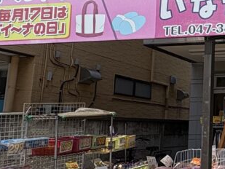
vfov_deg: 25.2
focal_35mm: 58
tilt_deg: +10.4
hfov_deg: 25.4
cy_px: 68
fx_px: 377
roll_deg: +1.5
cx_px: 334
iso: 50
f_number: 2.2
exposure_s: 1/1256
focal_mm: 2.22
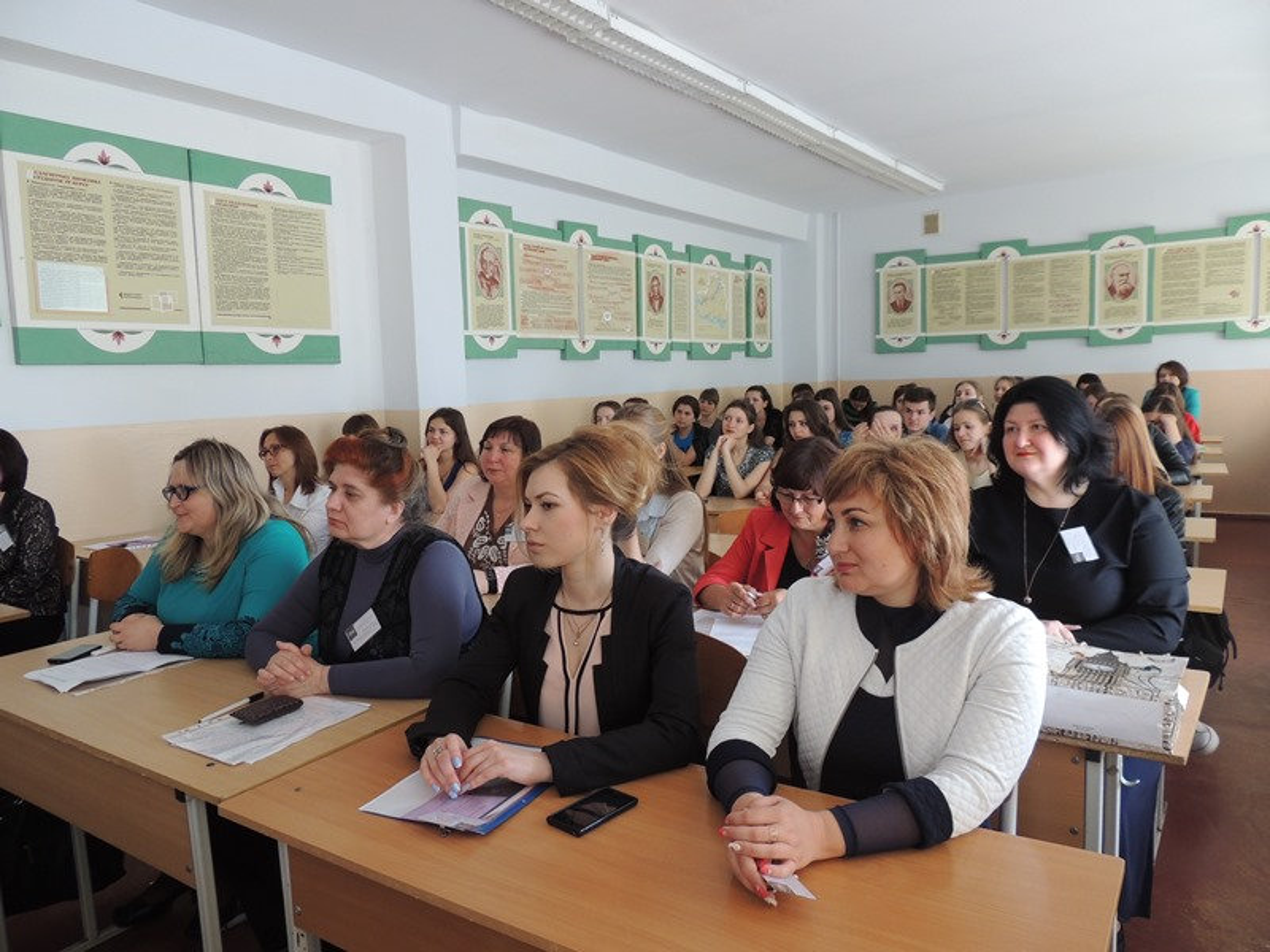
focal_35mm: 24
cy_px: 476
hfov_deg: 71.6
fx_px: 881
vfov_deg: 56.8
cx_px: 635
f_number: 3
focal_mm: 4.3
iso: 200
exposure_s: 1/30
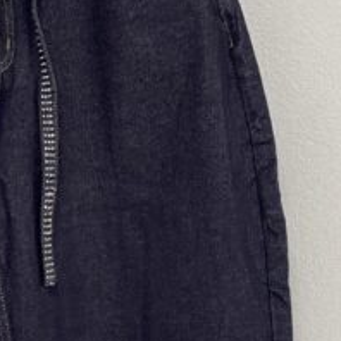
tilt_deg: -8.4
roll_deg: +2.5
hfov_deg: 18.5
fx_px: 1036
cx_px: 59
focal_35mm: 93
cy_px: 269
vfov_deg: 18.5
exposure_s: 1/50
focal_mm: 4.2
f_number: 1.6
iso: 80
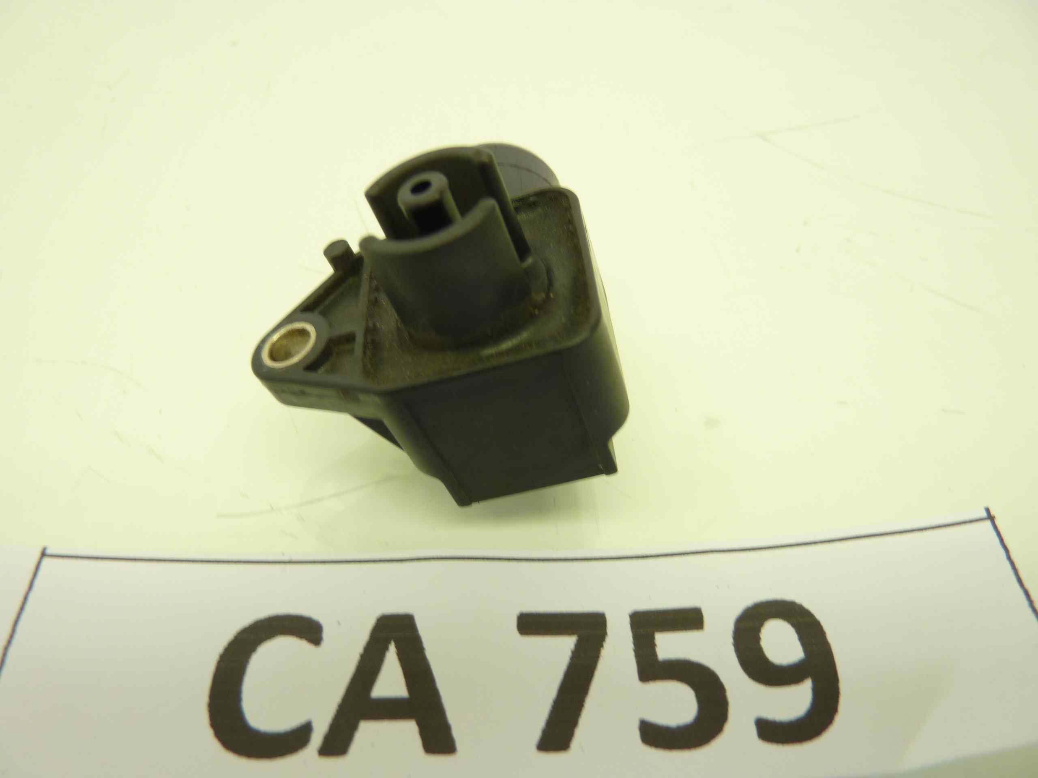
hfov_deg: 69.4
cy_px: 389
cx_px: 519
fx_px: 750
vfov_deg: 54.9
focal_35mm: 25
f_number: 3.3
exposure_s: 1/25
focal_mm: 4.1
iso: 80
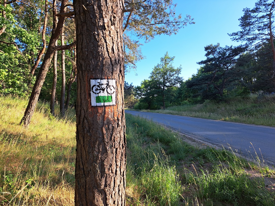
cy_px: 103
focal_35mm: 24
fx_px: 191
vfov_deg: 56.8
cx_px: 138
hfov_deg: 71.6
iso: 50
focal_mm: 5.23
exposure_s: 1/466
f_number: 1.8
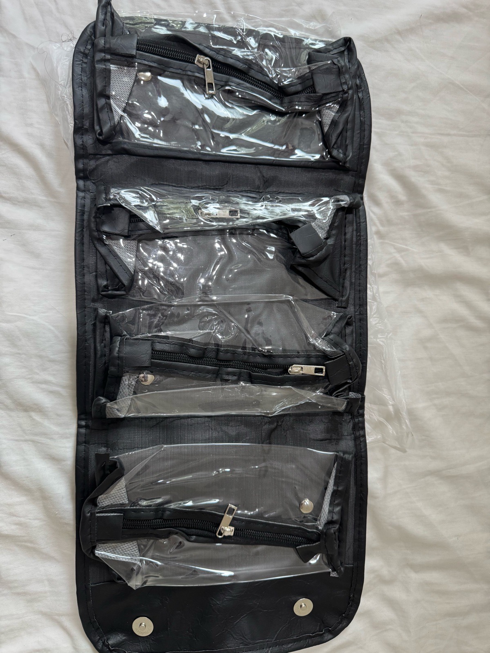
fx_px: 453
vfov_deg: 71.6
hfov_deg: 56.8
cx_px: 245
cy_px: 326
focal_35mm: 24
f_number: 1.78
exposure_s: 1/66
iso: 200
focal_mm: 6.76
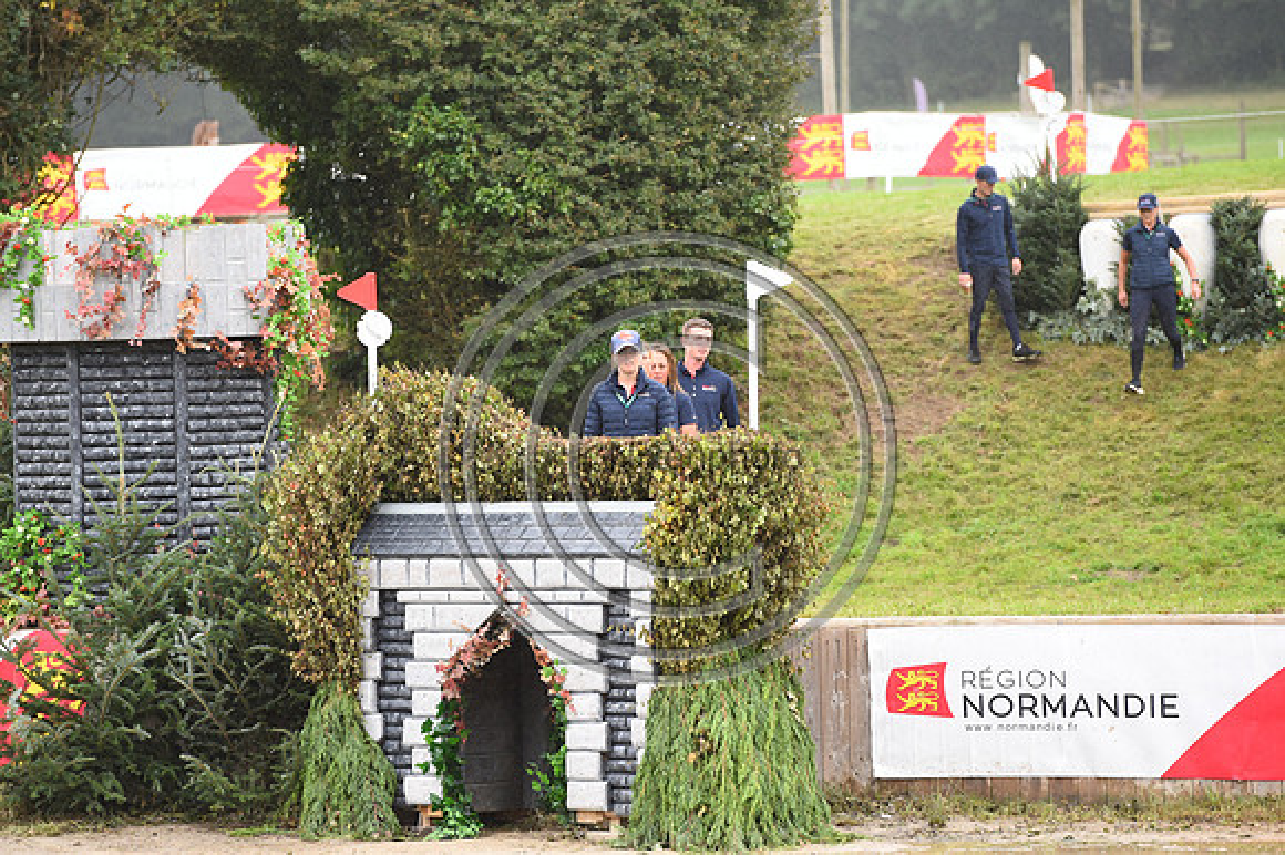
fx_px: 7135
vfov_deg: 6.9
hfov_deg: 10.3
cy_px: 428
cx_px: 642
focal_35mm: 200
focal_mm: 200
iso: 1000
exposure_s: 1/800
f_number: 5
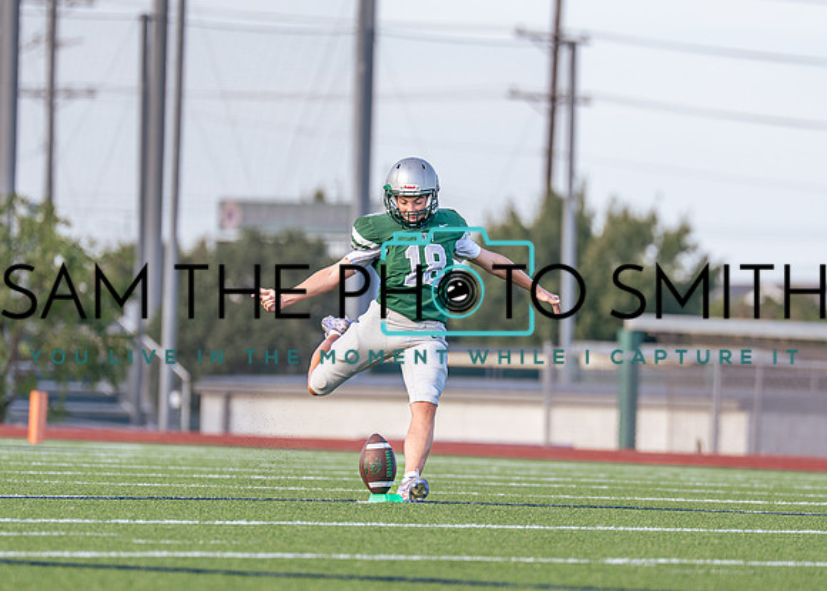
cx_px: 418
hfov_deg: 4.8
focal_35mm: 420
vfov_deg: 3.4
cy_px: 291
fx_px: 9855
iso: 160
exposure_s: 1/1000
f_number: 2.8
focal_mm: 200
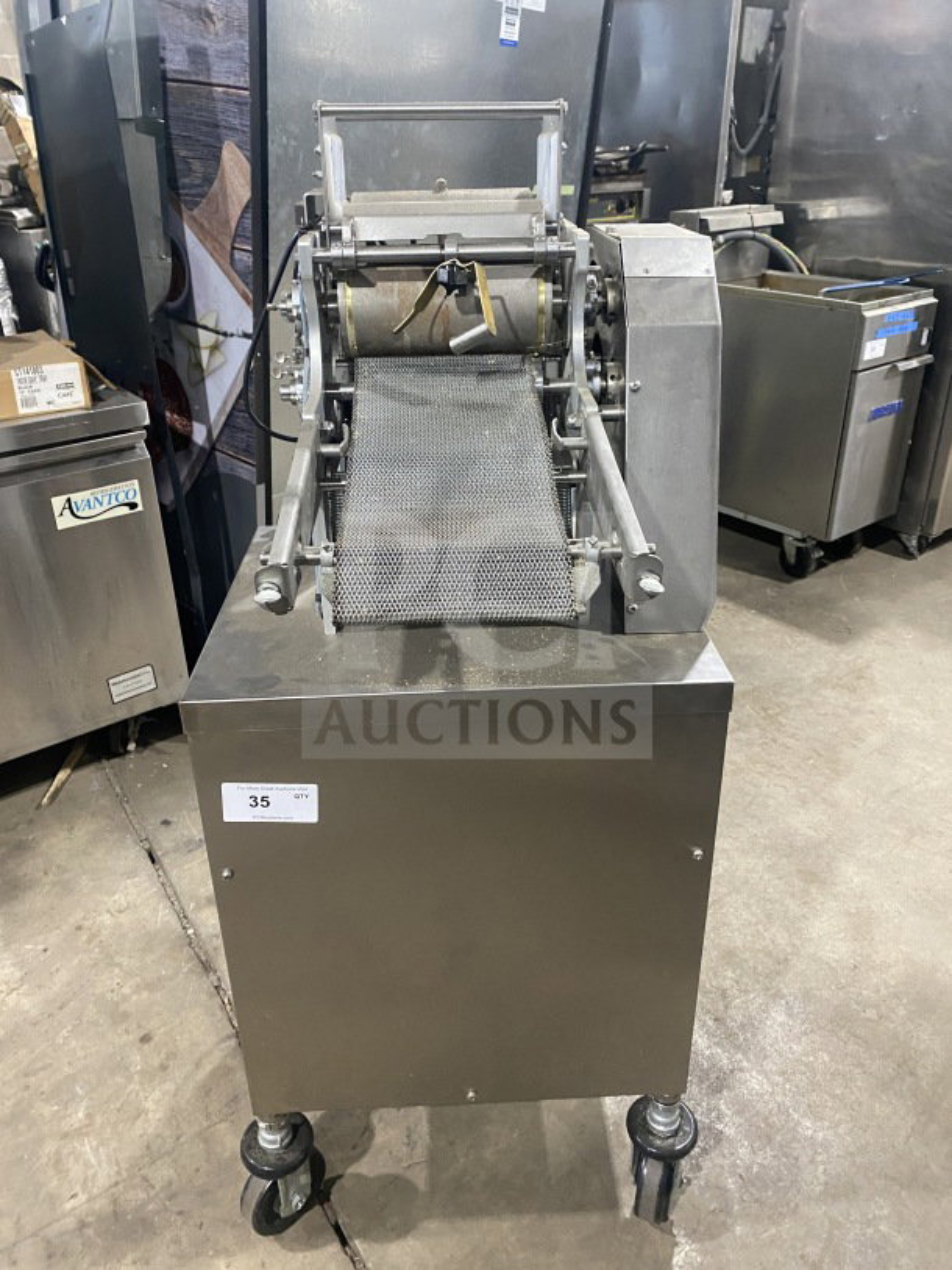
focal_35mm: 26
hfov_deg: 53.1
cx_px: 476
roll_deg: +0.5
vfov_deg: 67.3
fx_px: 953
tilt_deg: -25.7
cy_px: 635
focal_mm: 4.25
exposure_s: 1/60
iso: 400
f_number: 1.8
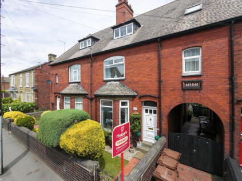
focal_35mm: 16
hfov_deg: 94.5
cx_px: 121
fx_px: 112
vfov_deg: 78.1
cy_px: 90
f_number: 2.2
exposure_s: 1/1250
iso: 200
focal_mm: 3.05
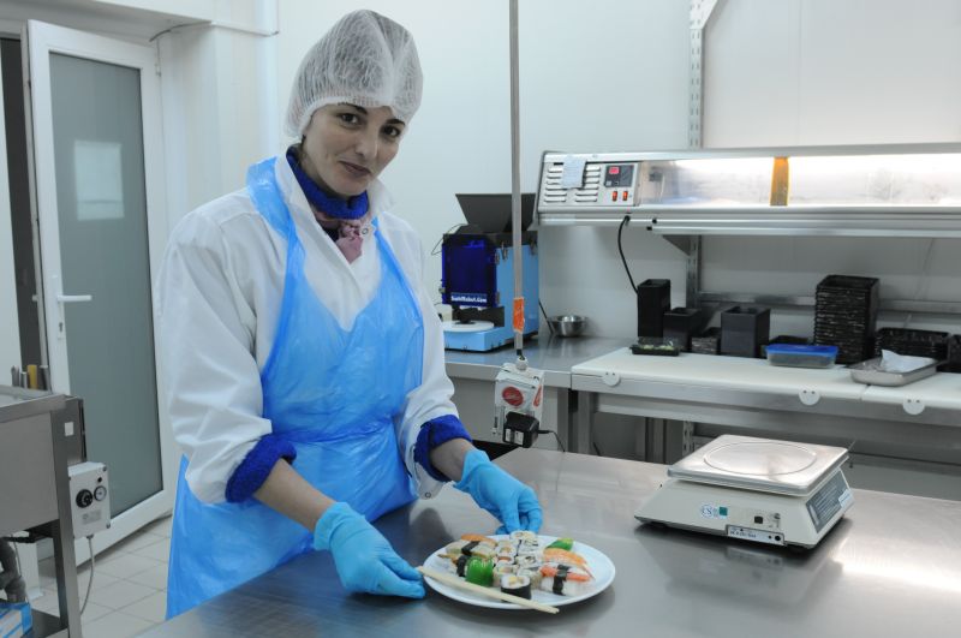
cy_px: 319
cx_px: 480
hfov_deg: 53.2
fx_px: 960
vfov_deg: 36.8
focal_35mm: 36
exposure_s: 1/60
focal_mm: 24
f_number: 4
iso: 800
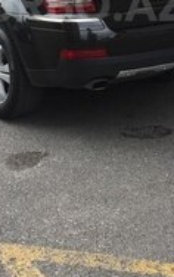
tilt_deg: -9.1
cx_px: 71
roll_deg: +2.4
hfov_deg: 16.2
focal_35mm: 81
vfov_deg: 24.4
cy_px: 4
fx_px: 613
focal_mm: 4.15
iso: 32
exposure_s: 1/460
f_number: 2.2
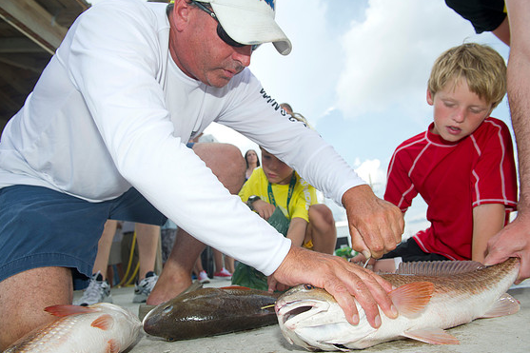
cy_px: 178
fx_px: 368
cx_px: 266
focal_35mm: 25
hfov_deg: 71.5
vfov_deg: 51.3
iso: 125
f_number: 6.3
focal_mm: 24
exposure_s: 1/250
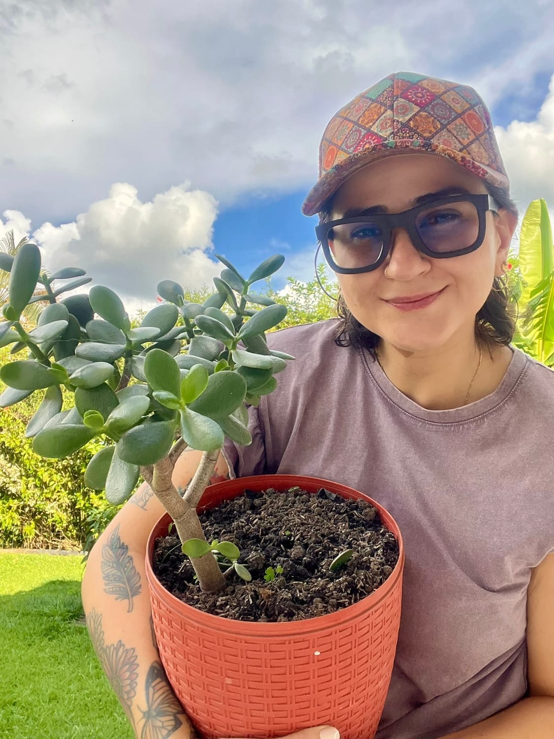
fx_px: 640
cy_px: 370
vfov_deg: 60.0
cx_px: 277
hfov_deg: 46.8
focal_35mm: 30
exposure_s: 1/400
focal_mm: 2.71
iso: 32
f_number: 2.2
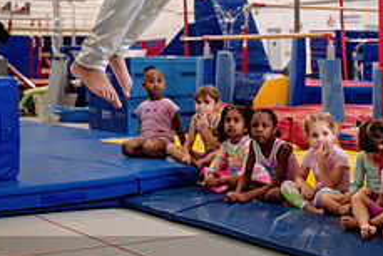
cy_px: 63
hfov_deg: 22.8
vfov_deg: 15.3
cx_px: 250
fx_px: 947
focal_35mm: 89
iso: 1600
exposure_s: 1/250
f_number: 3.5
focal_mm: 30
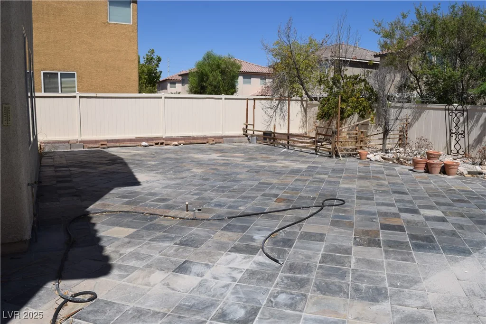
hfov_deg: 67.4
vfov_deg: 47.9
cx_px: 243
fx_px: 365
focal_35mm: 27
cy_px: 162
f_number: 11
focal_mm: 18
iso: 200
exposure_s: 1/500
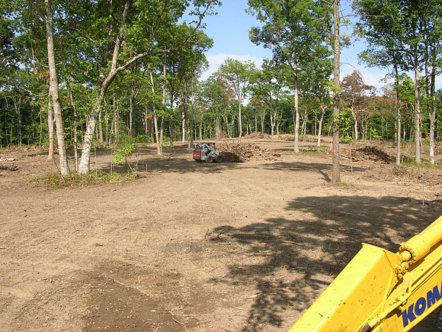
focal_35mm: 35
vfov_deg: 40.7
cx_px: 221
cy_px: 166
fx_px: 447
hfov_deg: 52.6
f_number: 7.1
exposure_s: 1/234
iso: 100
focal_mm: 8.9
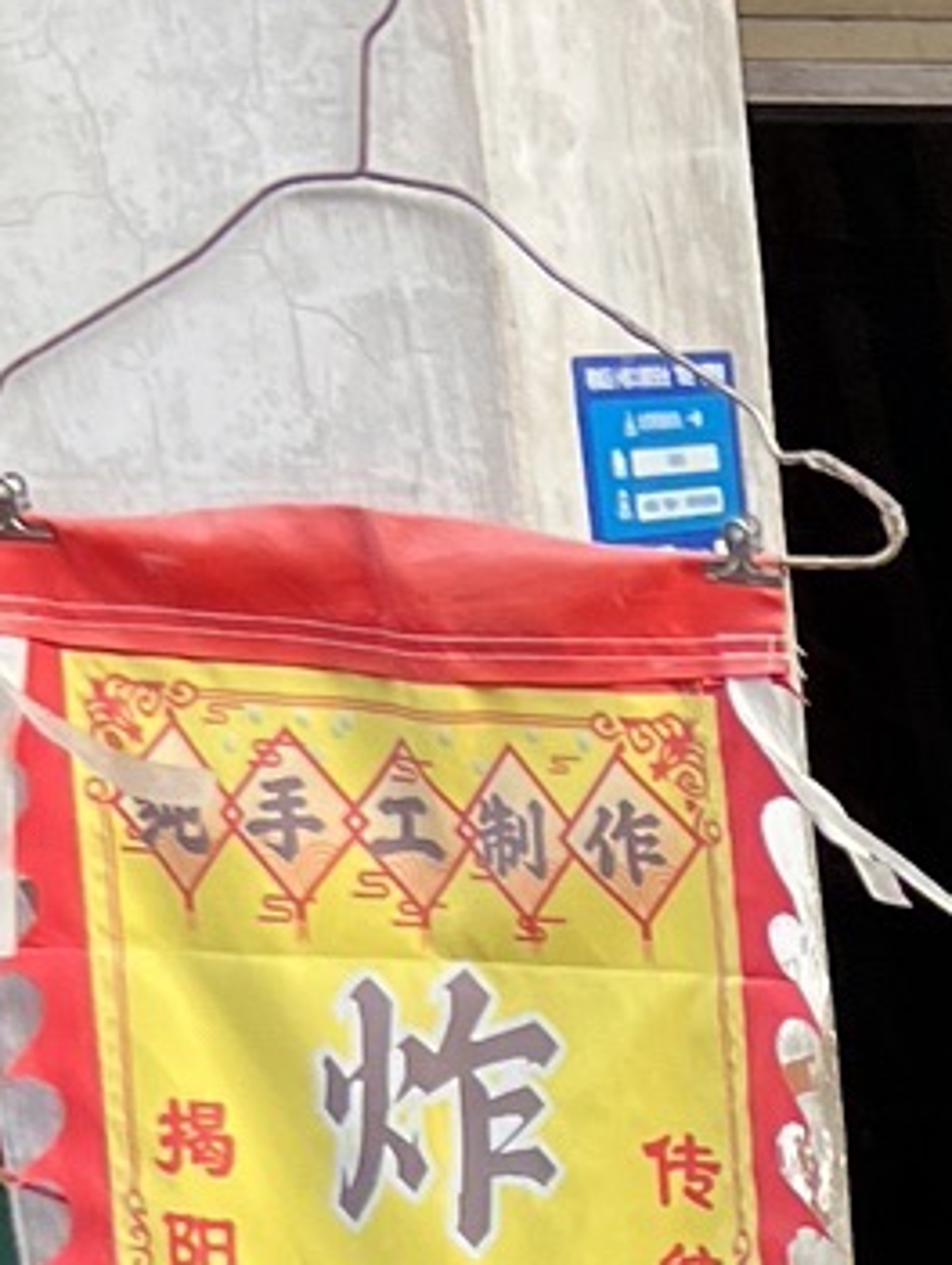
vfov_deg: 12.3
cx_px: 2578
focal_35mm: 148
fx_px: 5417
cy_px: 2231
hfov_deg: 8.7
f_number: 1.5
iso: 40
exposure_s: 1/160
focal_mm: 5.7
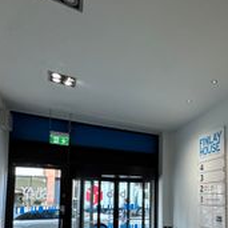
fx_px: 216
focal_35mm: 29
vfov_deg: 52.1
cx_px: 220
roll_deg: +0.1
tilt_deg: +4.7
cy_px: 183
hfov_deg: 47.6
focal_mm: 2.22
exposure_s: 1/100
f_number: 2.2
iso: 125
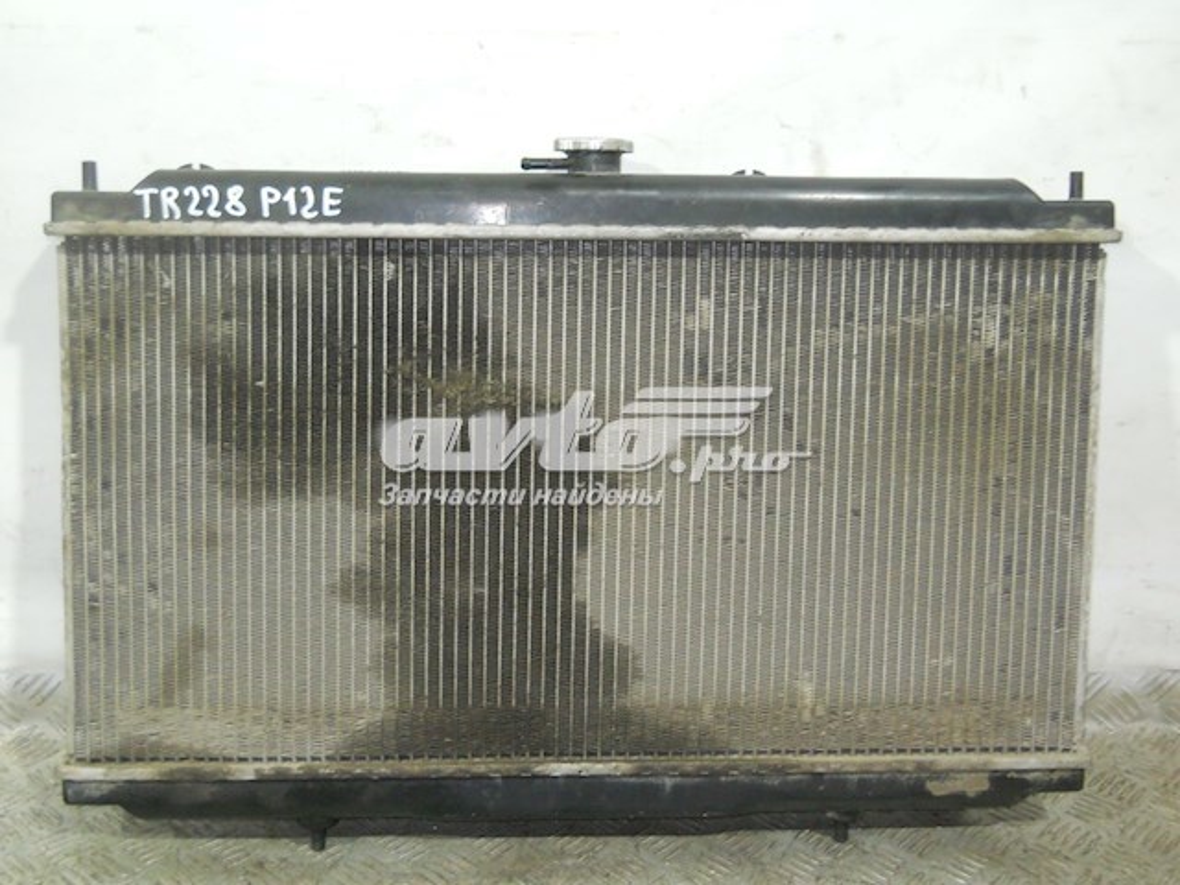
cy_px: 442
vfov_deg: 35.1
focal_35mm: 41
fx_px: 1398
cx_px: 590
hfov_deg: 45.8
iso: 320
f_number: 3.1
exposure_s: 1/30
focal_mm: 6.72
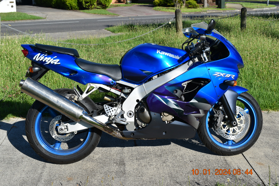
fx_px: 395
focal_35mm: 51
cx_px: 140
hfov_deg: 38.9
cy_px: 93
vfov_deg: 26.5
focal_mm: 34
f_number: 10
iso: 200
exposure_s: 1/400
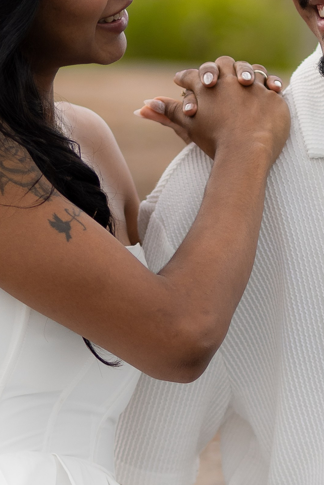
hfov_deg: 4.2
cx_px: 246
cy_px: 52
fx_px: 4402
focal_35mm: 326
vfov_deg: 6.3
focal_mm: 85
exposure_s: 1/640
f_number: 2.2
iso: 200
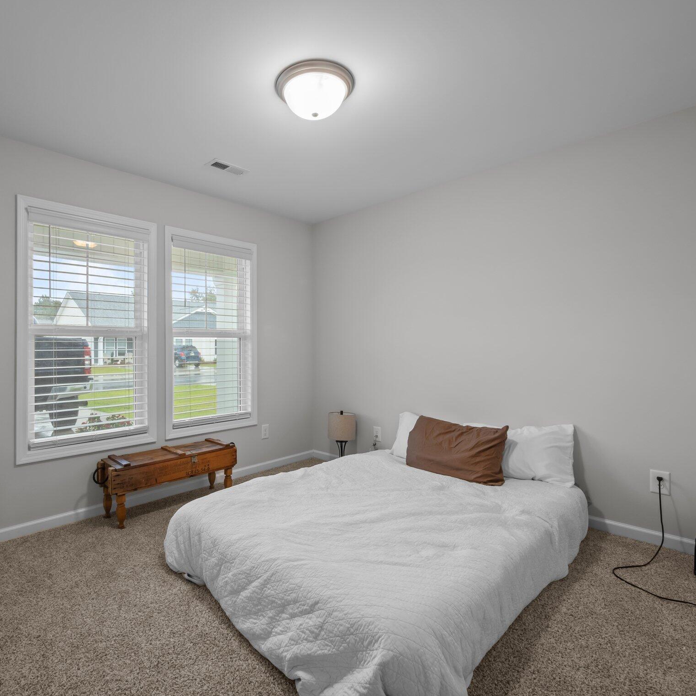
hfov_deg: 77.1
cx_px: 293
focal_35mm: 19
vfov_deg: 77.7
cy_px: 348
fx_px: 432
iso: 200
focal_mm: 8
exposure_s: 1/5
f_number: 6.3
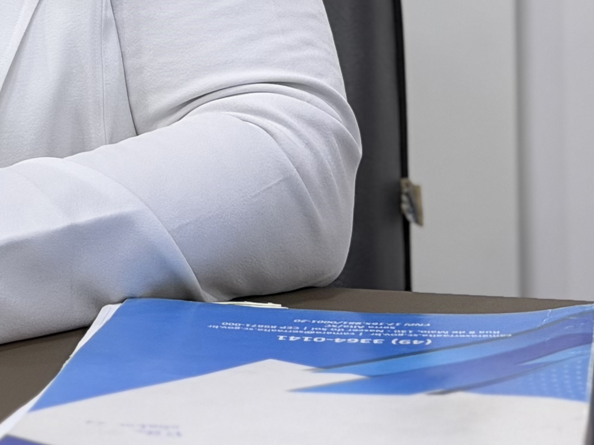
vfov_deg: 10.2
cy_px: -183
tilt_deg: -2.5
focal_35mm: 142
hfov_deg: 13.3
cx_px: -239
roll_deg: +0.6
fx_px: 2436
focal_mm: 6.76
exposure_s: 1/60
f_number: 1.78
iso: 160
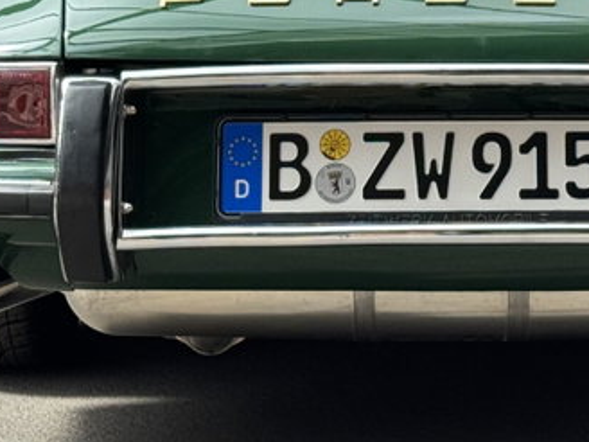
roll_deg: -1.1
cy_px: -104
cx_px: 492
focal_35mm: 150
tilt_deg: -1.8
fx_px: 2552
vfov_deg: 9.7
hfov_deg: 13.1
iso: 64
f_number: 1.78
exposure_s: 1/888
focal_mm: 6.76
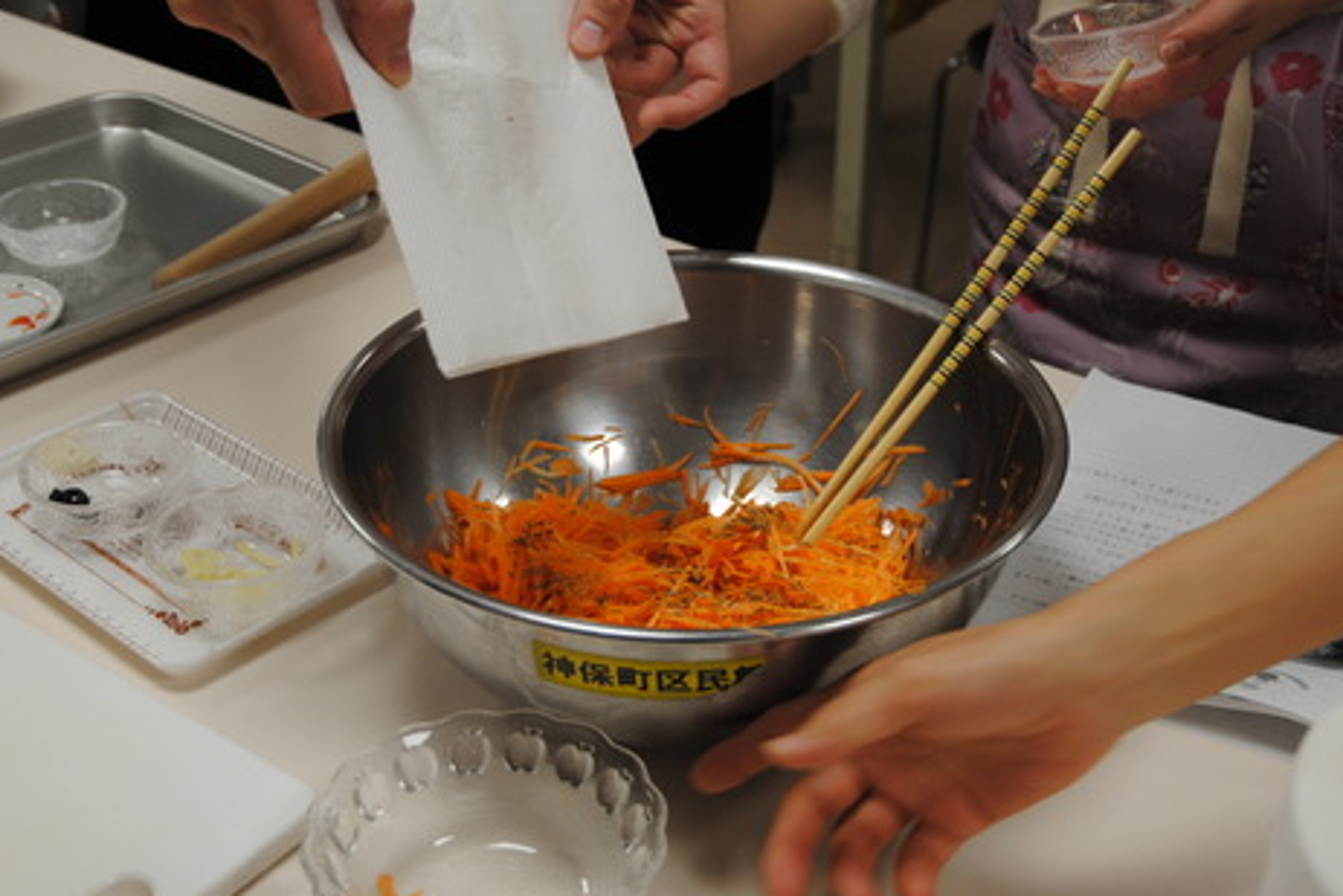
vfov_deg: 27.5
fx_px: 1828
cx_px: 693
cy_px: 396
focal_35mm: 49
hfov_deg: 40.3
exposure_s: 1/80
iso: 200
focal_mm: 28
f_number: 4.2
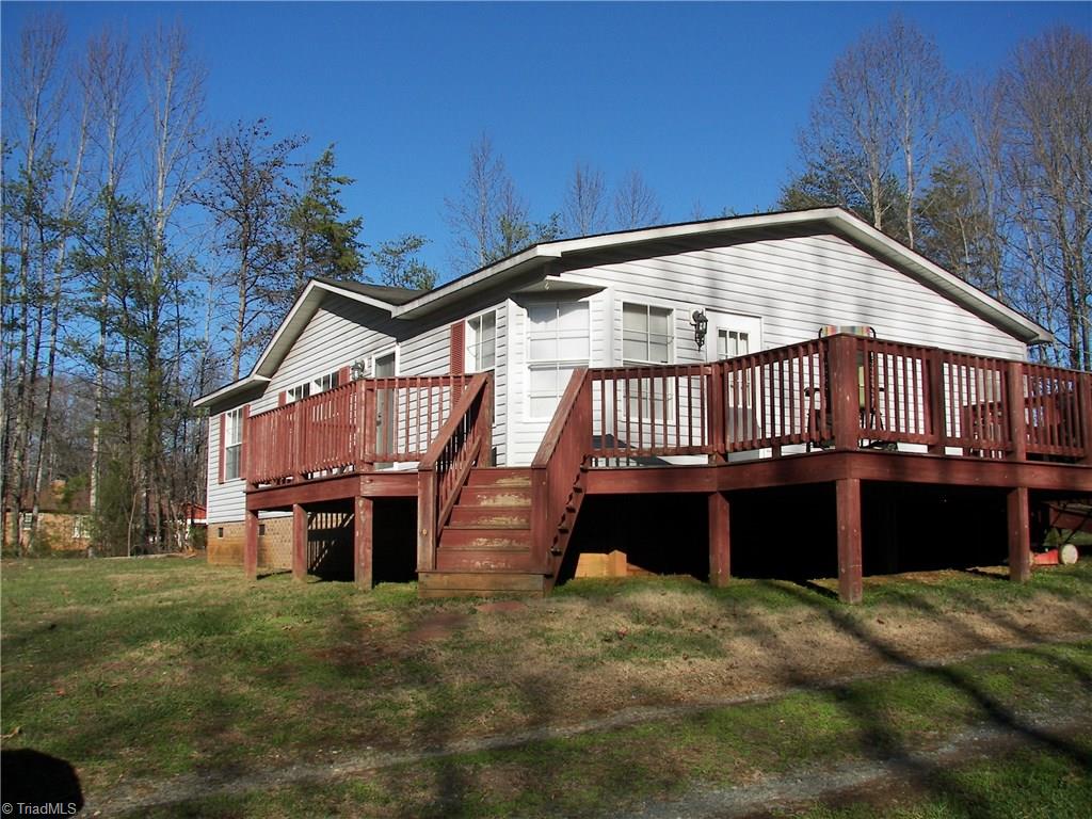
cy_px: 410
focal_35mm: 36
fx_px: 1136
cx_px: 546
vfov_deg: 39.7
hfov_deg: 51.4
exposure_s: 1/640
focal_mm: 6
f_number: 4
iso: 50
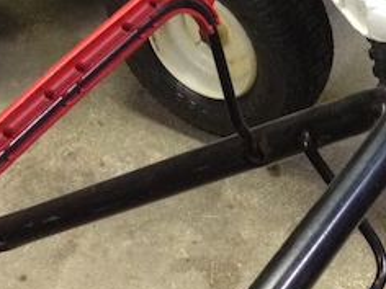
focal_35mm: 152
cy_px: -237
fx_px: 1695
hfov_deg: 12.8
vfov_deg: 9.3
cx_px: 388
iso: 250
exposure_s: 1/20
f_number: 2.4
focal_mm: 4.28
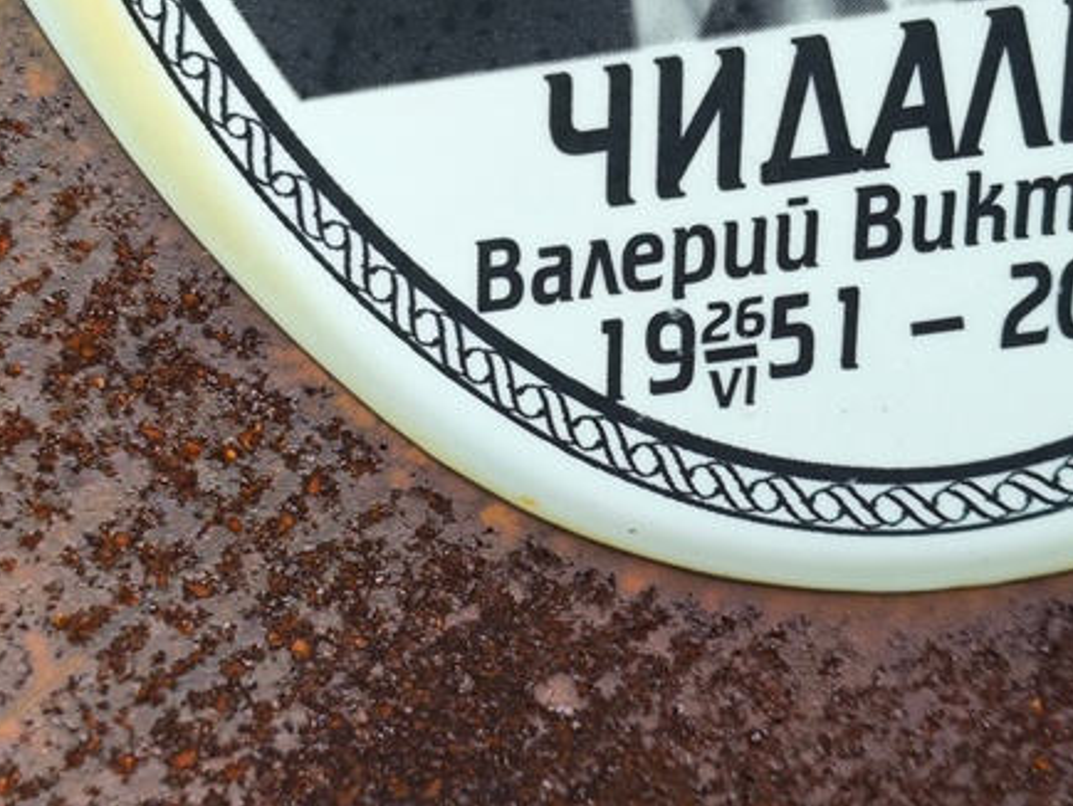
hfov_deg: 21.3
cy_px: 324
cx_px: 592
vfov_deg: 16.1
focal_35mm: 92
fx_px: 2853
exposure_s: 1/164
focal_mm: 4.71
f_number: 1.7
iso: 50
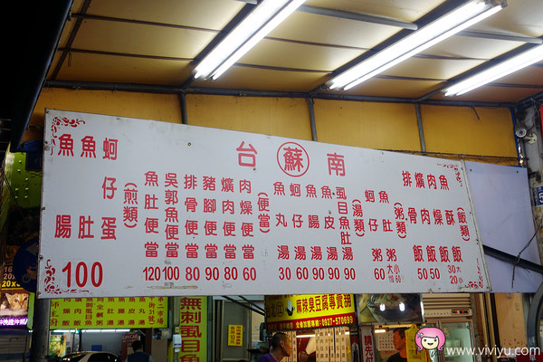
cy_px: 181
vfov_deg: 32.6
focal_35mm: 41
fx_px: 618
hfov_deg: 47.4
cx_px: 272
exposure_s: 1/80
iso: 125
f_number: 2.8
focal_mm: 14.9
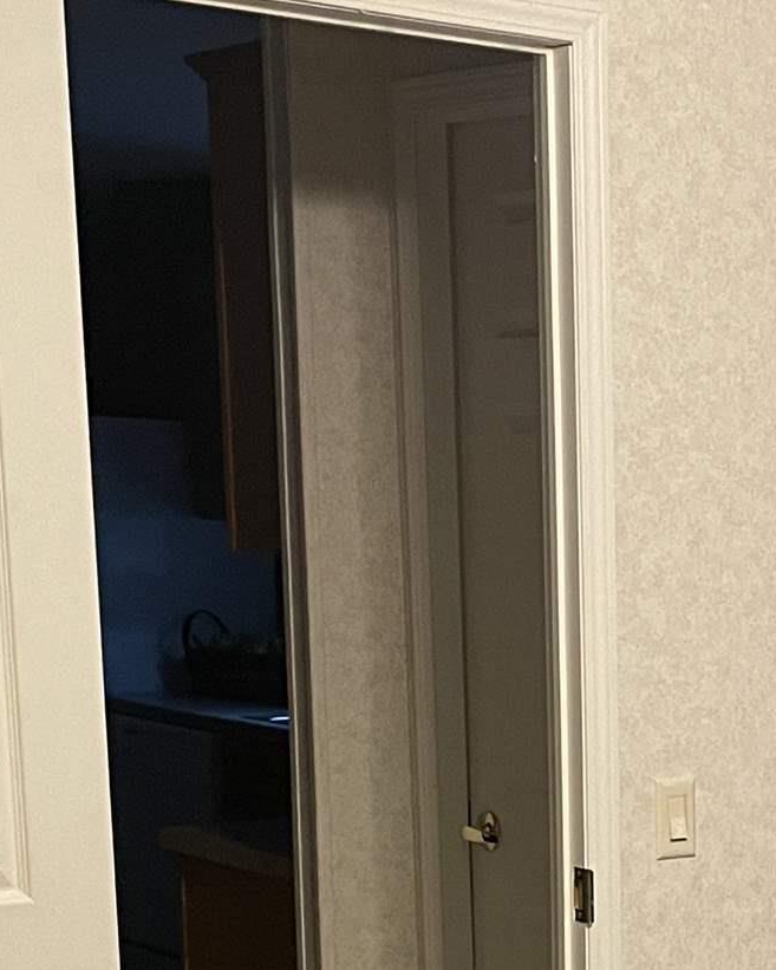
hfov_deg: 15.5
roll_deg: -0.9
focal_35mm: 95
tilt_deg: -14.1
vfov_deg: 19.1
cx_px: 977
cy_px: 1153
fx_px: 2727
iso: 250
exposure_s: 1/60
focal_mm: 4.2
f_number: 1.6
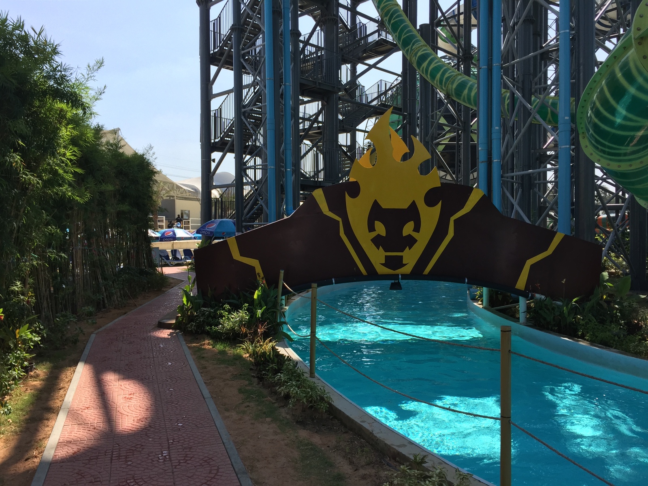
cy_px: 243
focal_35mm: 29
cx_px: 324
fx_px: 543
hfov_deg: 61.7
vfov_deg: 48.2
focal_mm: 4.15
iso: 32
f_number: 2.2
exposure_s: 1/1522
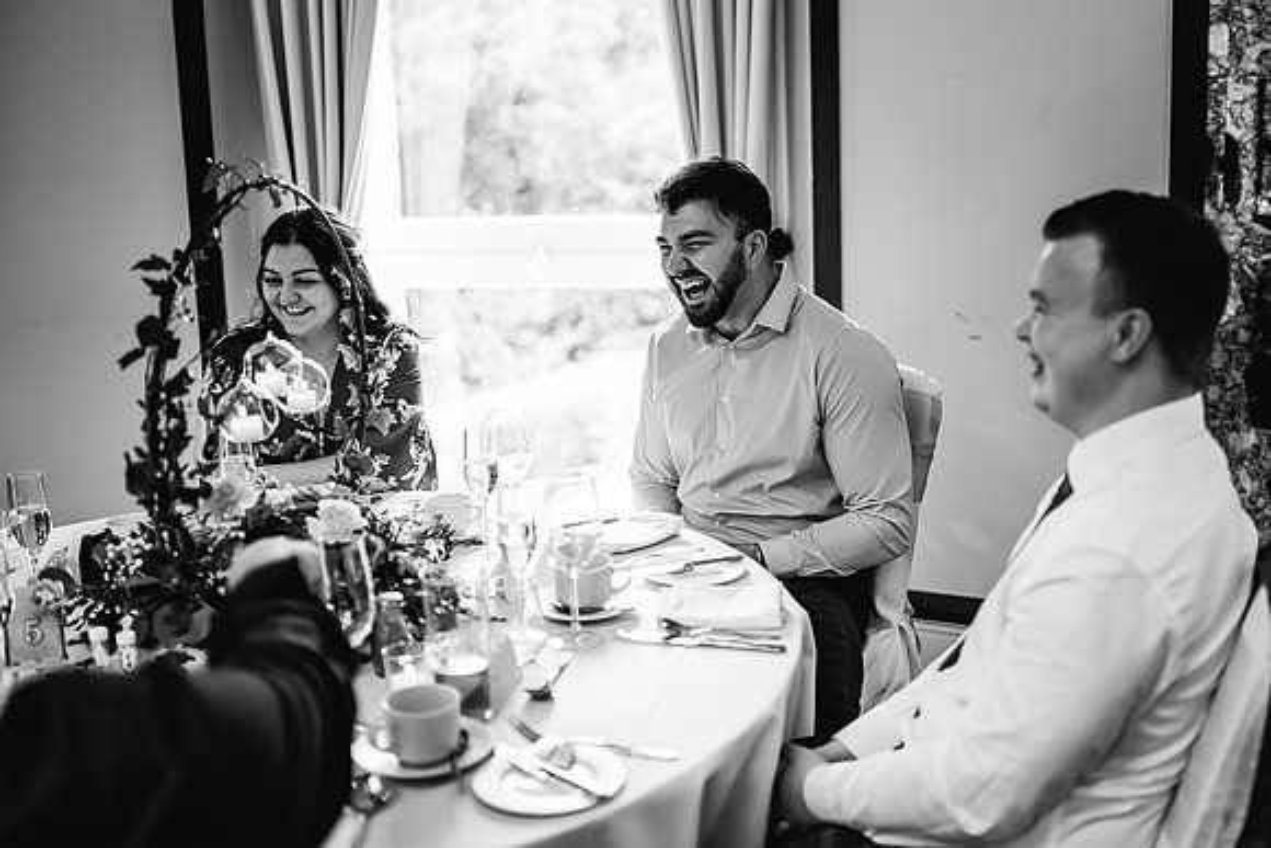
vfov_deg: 31.9
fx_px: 1484
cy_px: 380
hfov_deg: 46.2
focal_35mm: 42
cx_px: 737
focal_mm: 35
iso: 640
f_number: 1.4
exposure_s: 1/500
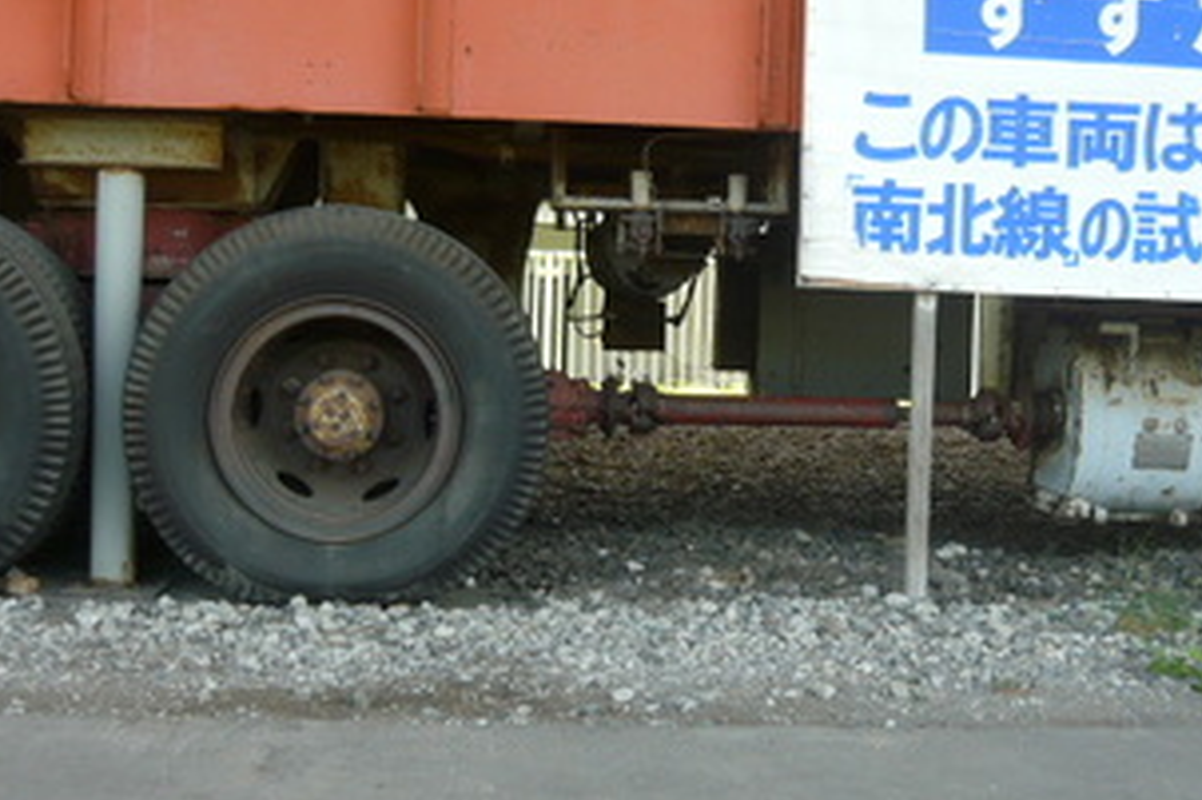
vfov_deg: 24.6
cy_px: 424
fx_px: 1835
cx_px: 736
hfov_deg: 36.1
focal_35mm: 55
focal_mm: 5.5
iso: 100
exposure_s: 1/100
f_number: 2.8
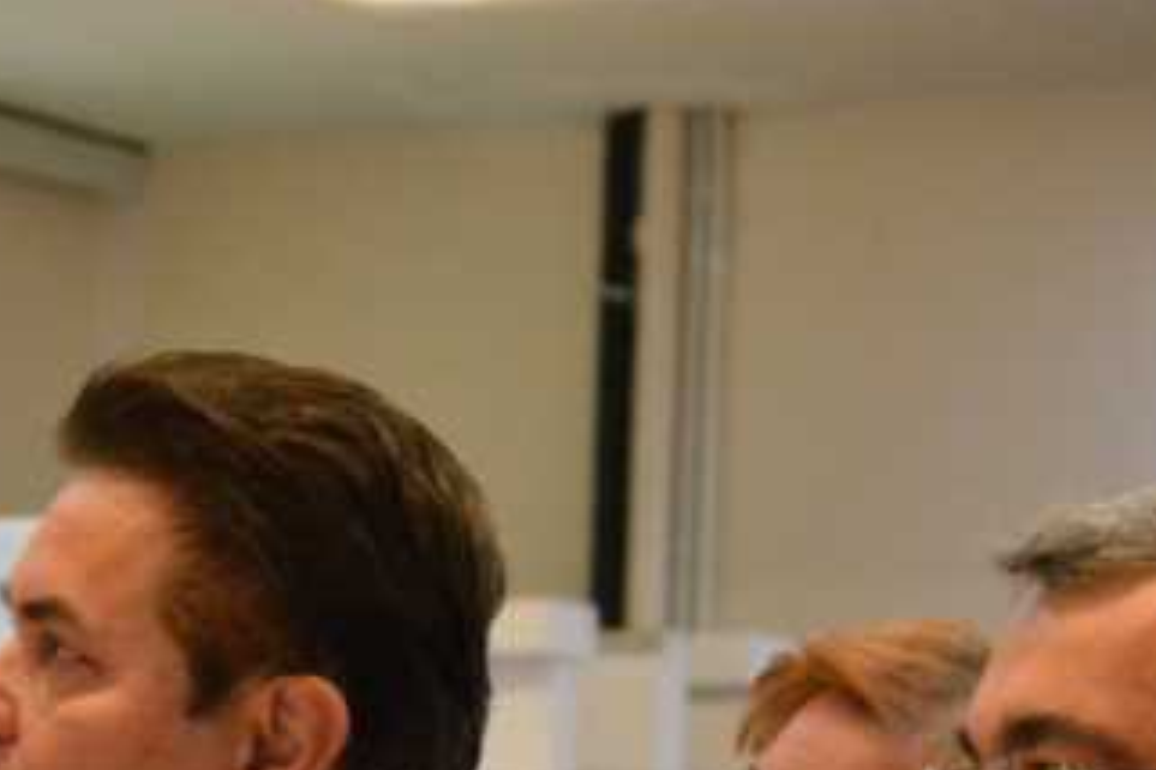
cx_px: 429
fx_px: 6968
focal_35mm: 217
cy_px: 885
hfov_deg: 9.5
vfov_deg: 6.3
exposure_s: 1/50
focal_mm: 62
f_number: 5.3
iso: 6400
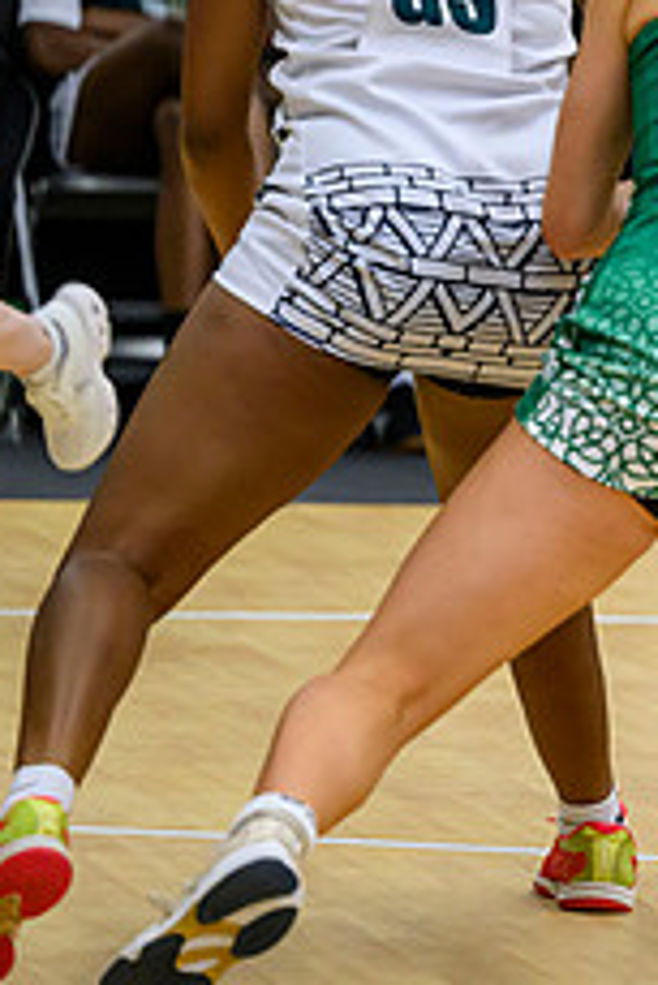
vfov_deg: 4.6
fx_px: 12318
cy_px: 186
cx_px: 1285
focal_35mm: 450
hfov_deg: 3.0
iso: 4000
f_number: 3.2
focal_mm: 160
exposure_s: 1/1000
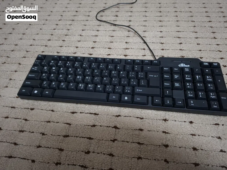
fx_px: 151
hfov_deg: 73.9
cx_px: 114
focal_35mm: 23
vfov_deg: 58.9
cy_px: 85
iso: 640
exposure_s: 1/25
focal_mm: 5.54
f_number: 1.8
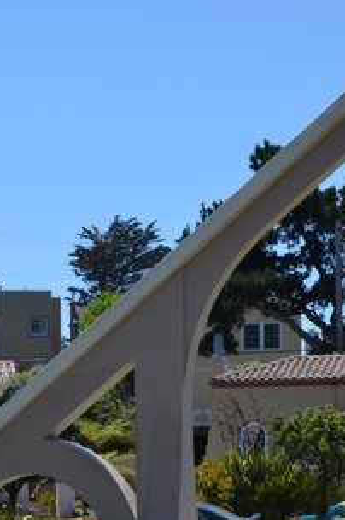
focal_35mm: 151
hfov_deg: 9.0
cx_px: 109
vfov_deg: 13.5
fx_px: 2180
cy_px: 459
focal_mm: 48
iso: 100
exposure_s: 1/250
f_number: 8
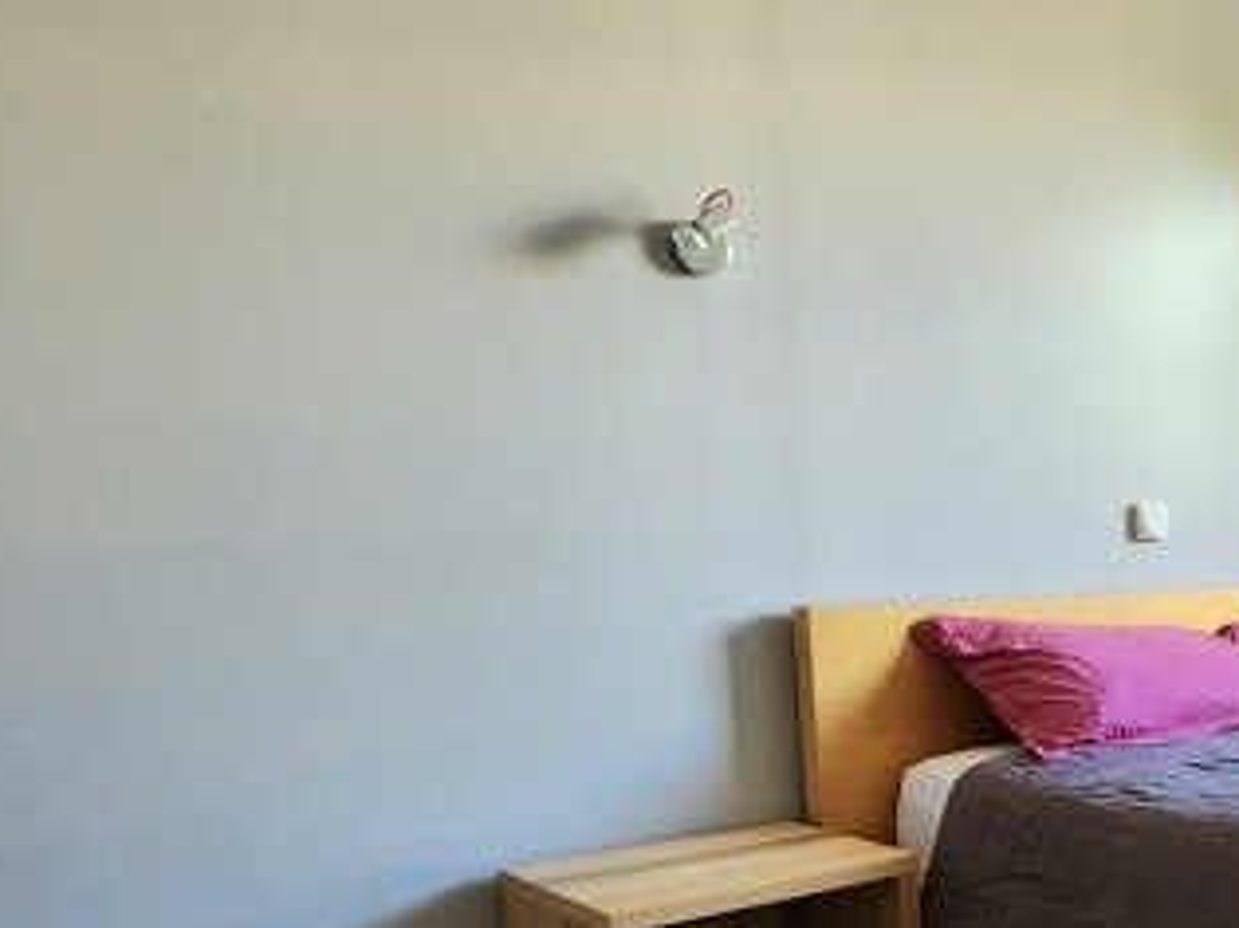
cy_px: 704
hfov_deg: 41.5
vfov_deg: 41.6
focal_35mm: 33
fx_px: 1181
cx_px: 1420
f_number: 2.2
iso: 100
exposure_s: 1/50.3
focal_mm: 2.2
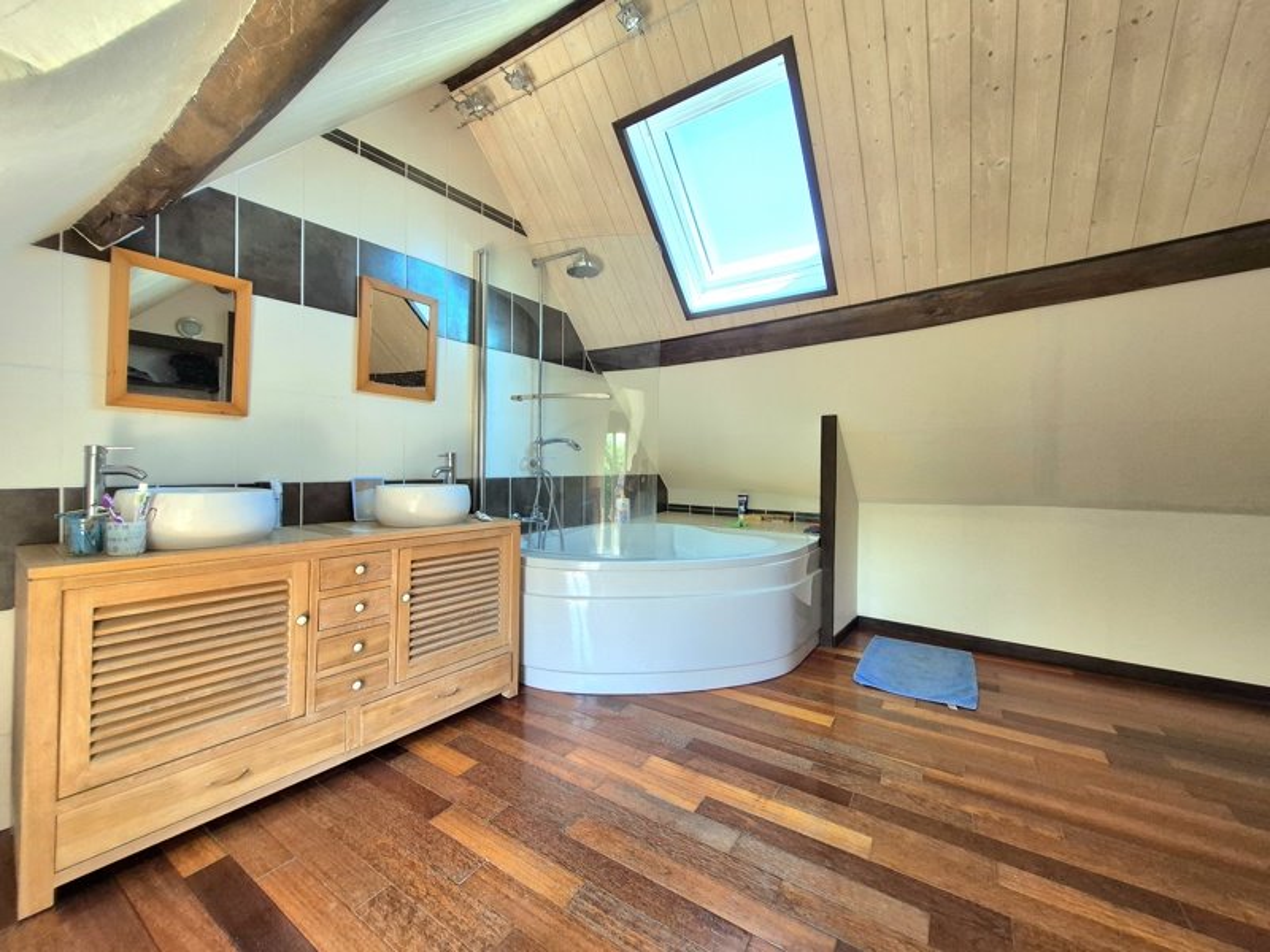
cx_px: 635
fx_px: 477
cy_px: 476
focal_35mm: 13
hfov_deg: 106.2
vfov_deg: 89.9
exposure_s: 1/50
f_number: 2.2
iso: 125
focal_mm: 1.74
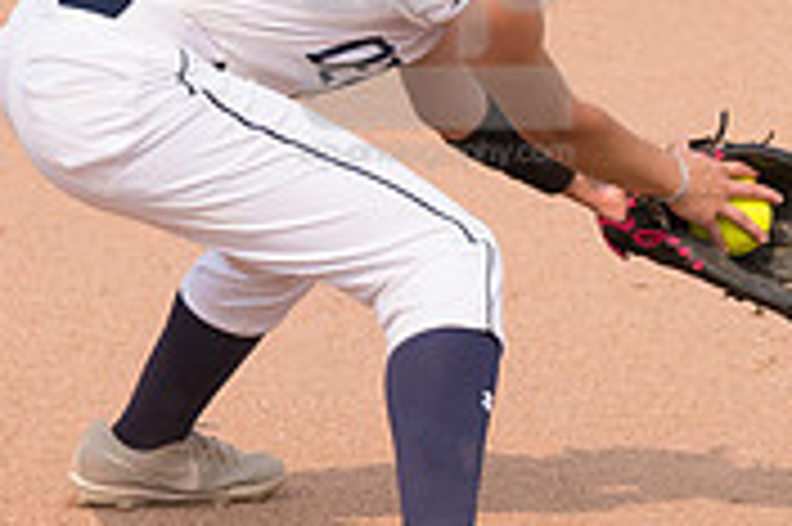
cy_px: 9
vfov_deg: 2.7
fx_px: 11077
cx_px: 436
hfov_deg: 4.1
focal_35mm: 504
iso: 320
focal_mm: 102
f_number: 5.6
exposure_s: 1/1600
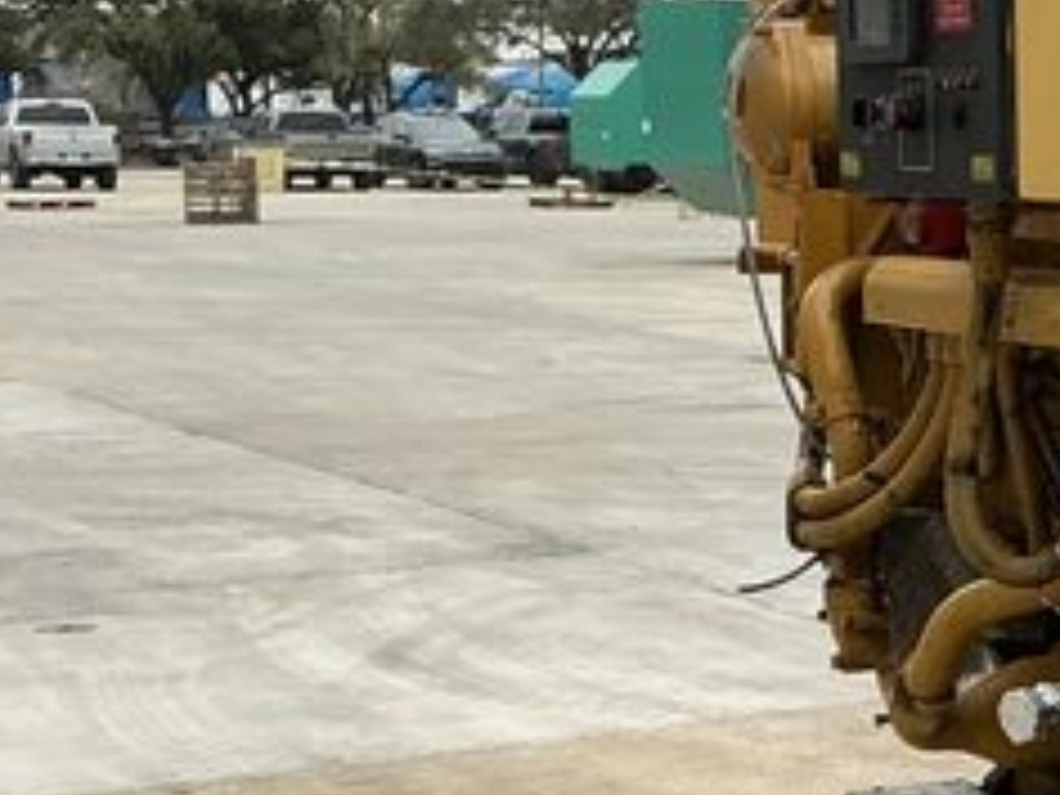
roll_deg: +0.2
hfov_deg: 18.0
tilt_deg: -6.2
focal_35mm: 95
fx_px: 2909
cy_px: 472
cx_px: 1680
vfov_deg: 15.6
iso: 25
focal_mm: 3
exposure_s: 1/580
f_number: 1.8
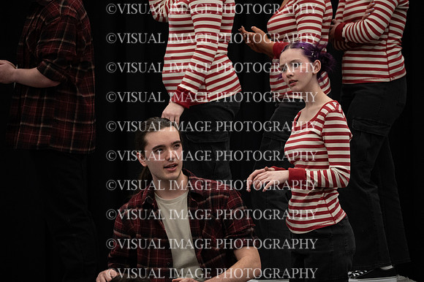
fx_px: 2248
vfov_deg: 7.2
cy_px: 141
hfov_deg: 10.8
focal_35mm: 191
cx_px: 212
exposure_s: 1/160
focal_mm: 191
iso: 5000
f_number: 5.6
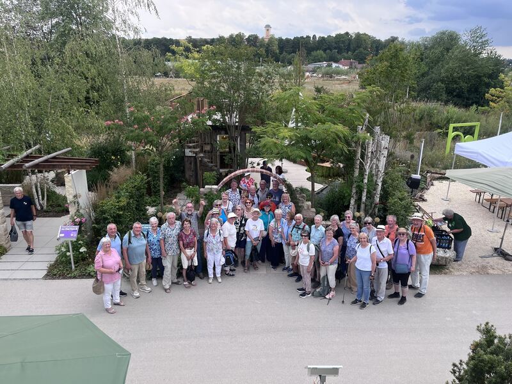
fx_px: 385
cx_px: 256
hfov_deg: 67.3
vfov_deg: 53.1
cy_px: 192
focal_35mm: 26
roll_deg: -0.9
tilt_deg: -17.6
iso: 50
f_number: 1.6
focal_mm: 5.1
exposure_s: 1/1186
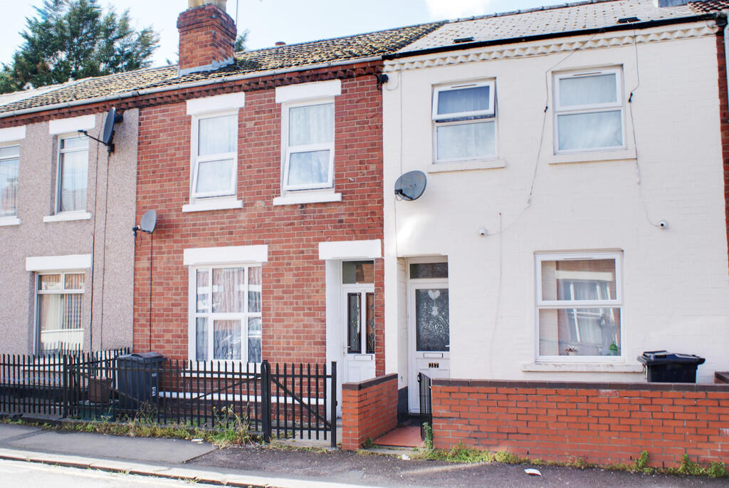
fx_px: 669
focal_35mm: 33
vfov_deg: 40.1
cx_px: 364
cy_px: 244
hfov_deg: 57.2
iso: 100
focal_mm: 22
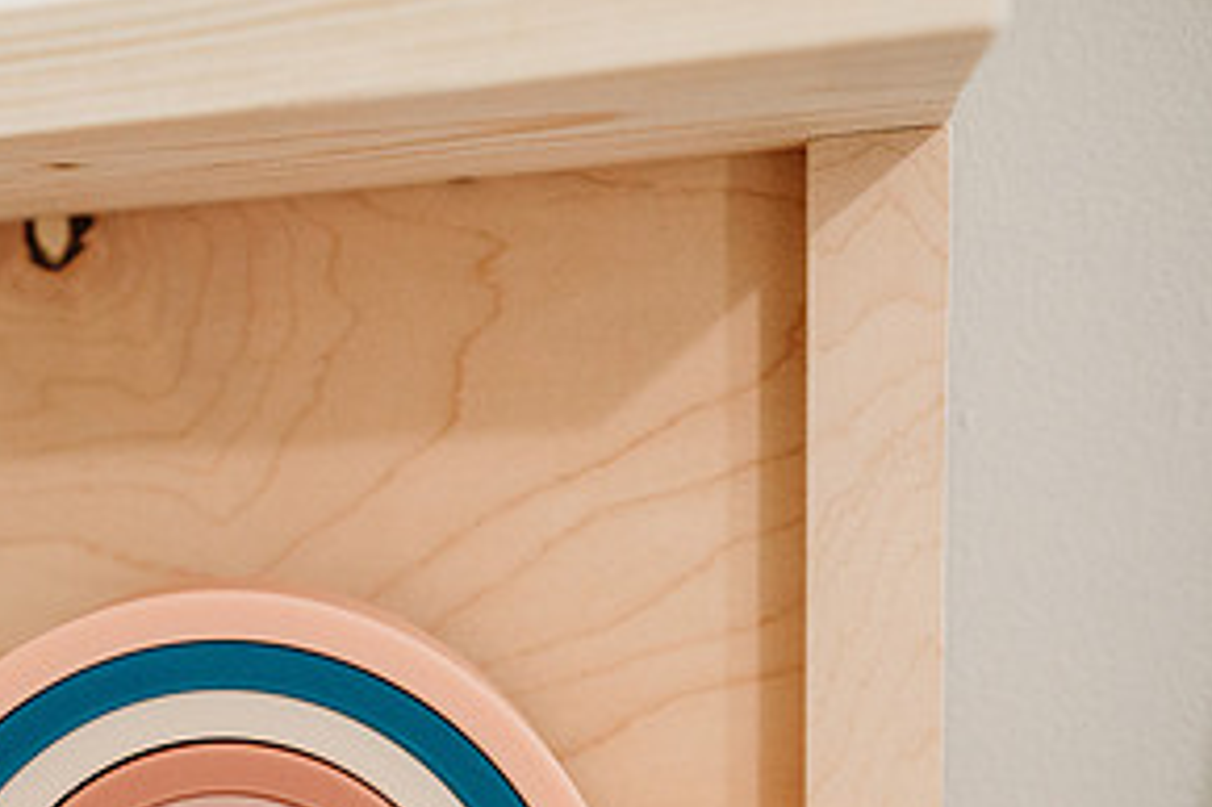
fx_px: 1615
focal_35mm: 48
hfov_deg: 39.9
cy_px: 667
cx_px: 288
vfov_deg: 27.4
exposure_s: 1/200
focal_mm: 24
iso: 2000
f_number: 2.5
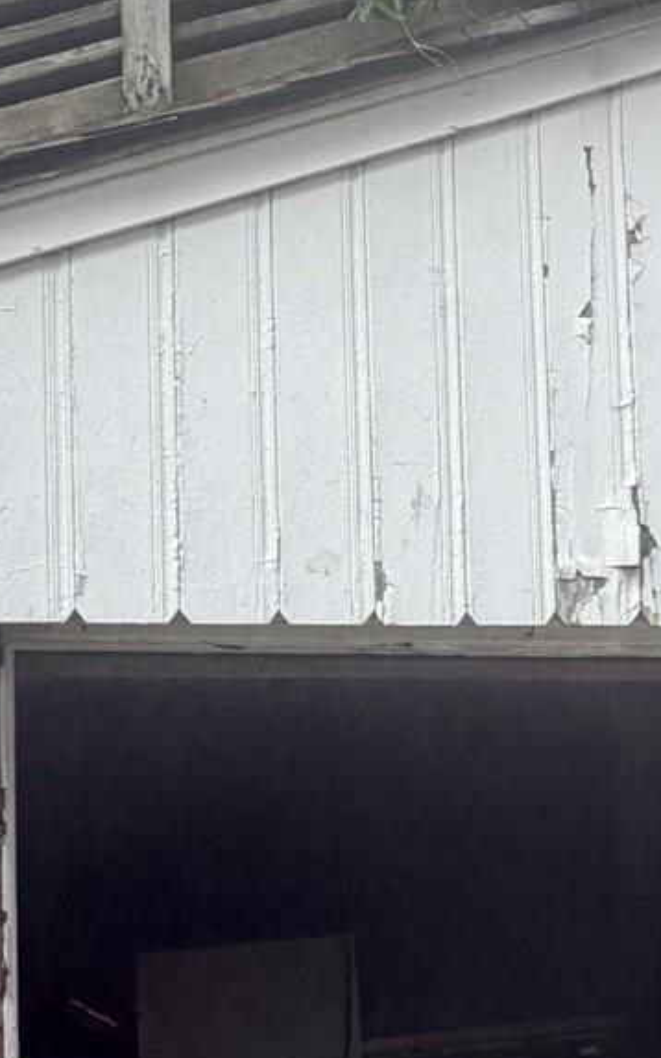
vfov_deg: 37.8
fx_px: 1528
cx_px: 798
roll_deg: +2.5
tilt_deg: +3.9
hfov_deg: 22.5
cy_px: 702
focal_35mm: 53
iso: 100
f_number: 2.2
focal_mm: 2.22
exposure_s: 1/121
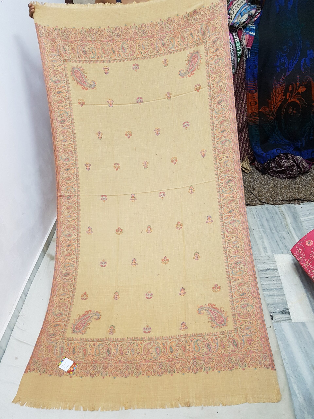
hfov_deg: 53.1
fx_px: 314
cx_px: 157
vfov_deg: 67.3
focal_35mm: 26
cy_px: 210
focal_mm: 4.2
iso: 200
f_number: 1.7
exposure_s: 1/25
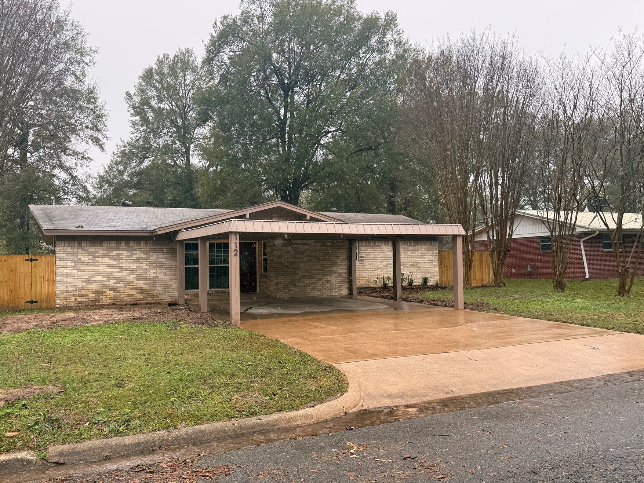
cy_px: 245
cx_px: 292
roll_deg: +0.3
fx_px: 521
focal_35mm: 28
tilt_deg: +2.2
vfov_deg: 49.8
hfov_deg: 63.3
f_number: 1.78
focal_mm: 6.76
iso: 100
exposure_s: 1/266
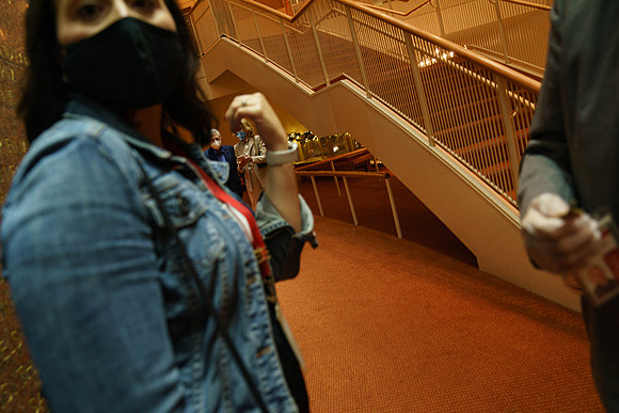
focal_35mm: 24
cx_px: 310
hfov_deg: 73.7
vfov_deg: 53.2
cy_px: 206
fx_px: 413
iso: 2500
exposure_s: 1/200
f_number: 3.2
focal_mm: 24
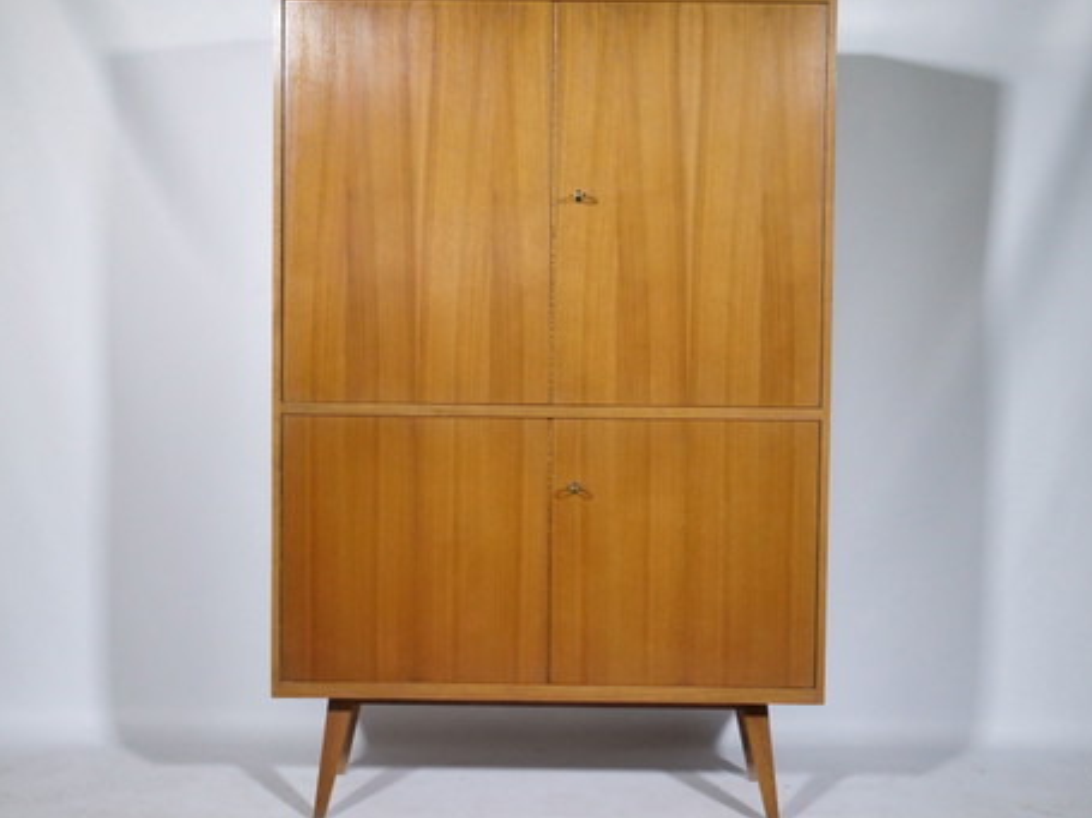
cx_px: 547
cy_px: 360
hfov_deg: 35.6
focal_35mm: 54
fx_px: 1703
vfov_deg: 27.0
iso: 3200
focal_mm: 24
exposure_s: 1/40
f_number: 9
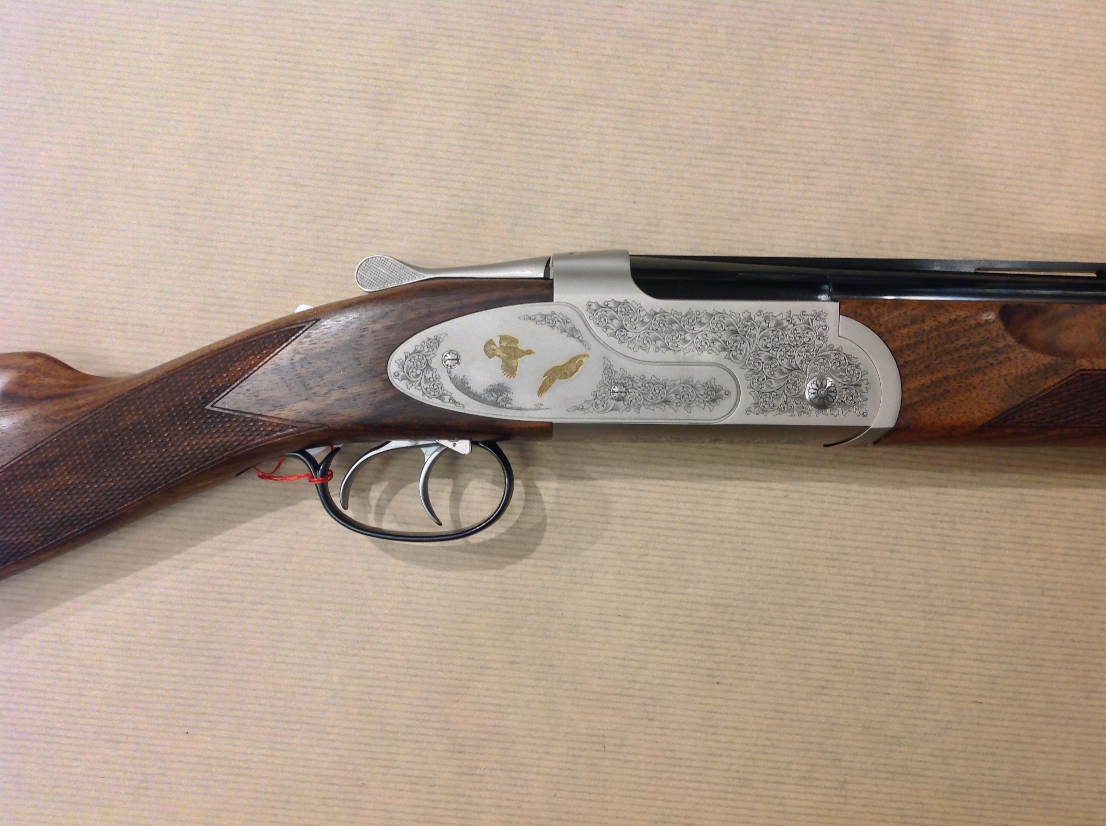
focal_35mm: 35
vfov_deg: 40.6
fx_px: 1117
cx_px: 553
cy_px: 413
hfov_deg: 52.7
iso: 64
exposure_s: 1/17
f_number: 2.4
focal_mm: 4.28
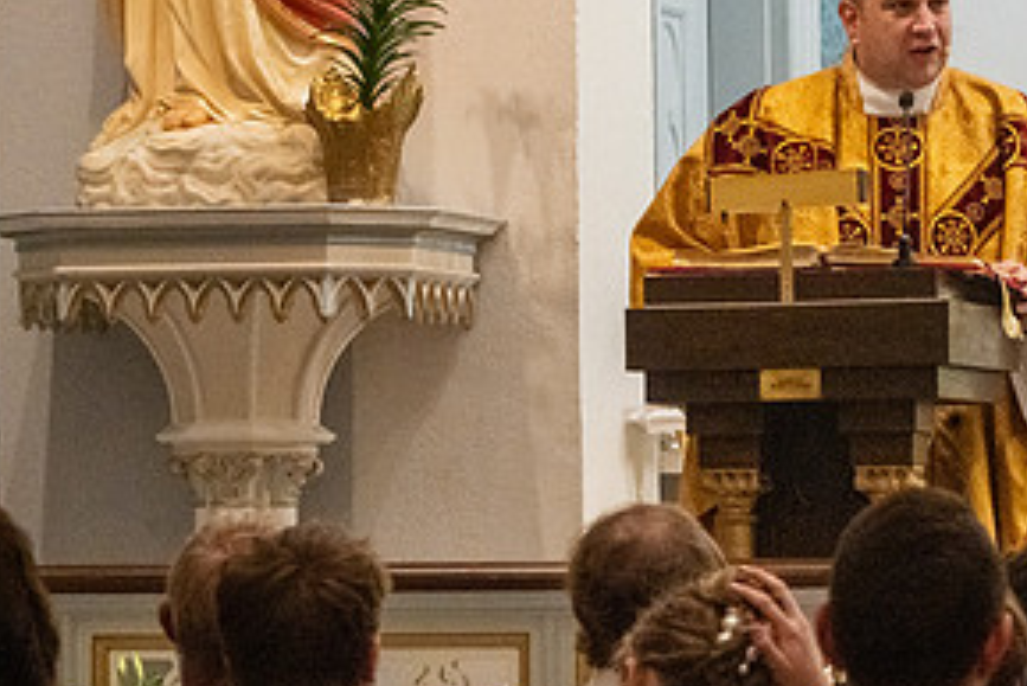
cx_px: 1013
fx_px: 11445
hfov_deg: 5.1
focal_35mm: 401
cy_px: 116
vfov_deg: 3.4
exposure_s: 1/60
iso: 5000
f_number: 11
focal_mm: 200
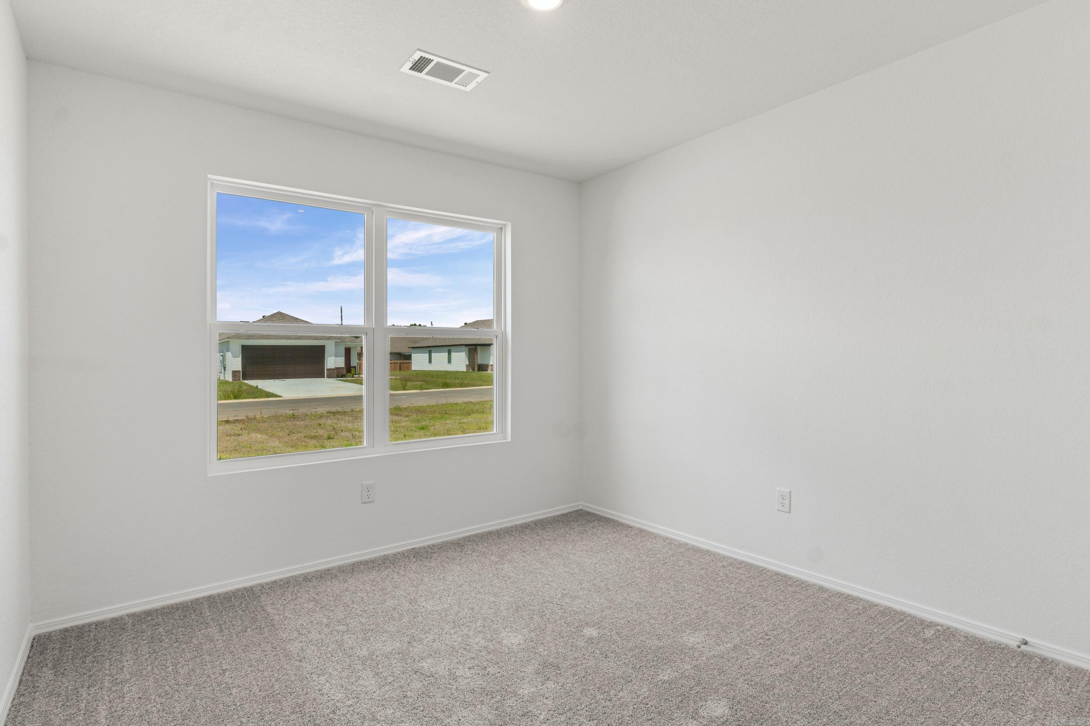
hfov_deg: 90.0
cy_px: 363
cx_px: 545
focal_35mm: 18
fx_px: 545
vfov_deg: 67.4
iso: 250
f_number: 9
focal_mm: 12
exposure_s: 1/25
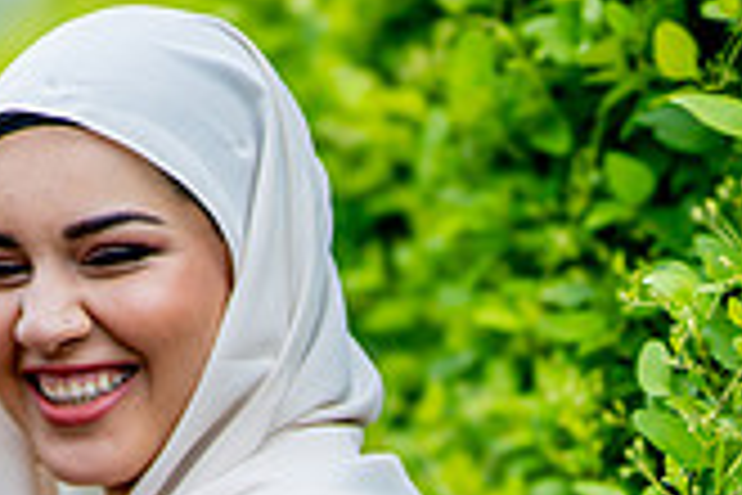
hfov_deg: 15.7
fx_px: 2535
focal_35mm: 123
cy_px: 632
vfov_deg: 10.9
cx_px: -274
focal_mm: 35
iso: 200
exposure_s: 1/8000
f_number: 1.3
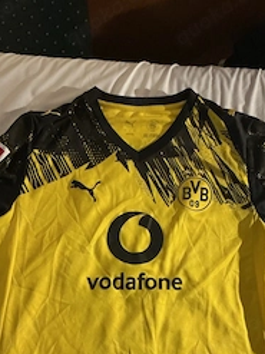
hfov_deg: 30.8
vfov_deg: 39.7
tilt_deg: -73.2
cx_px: 139
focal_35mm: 47
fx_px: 480
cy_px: 252
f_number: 1.8
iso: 250
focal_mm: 3
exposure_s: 1/50
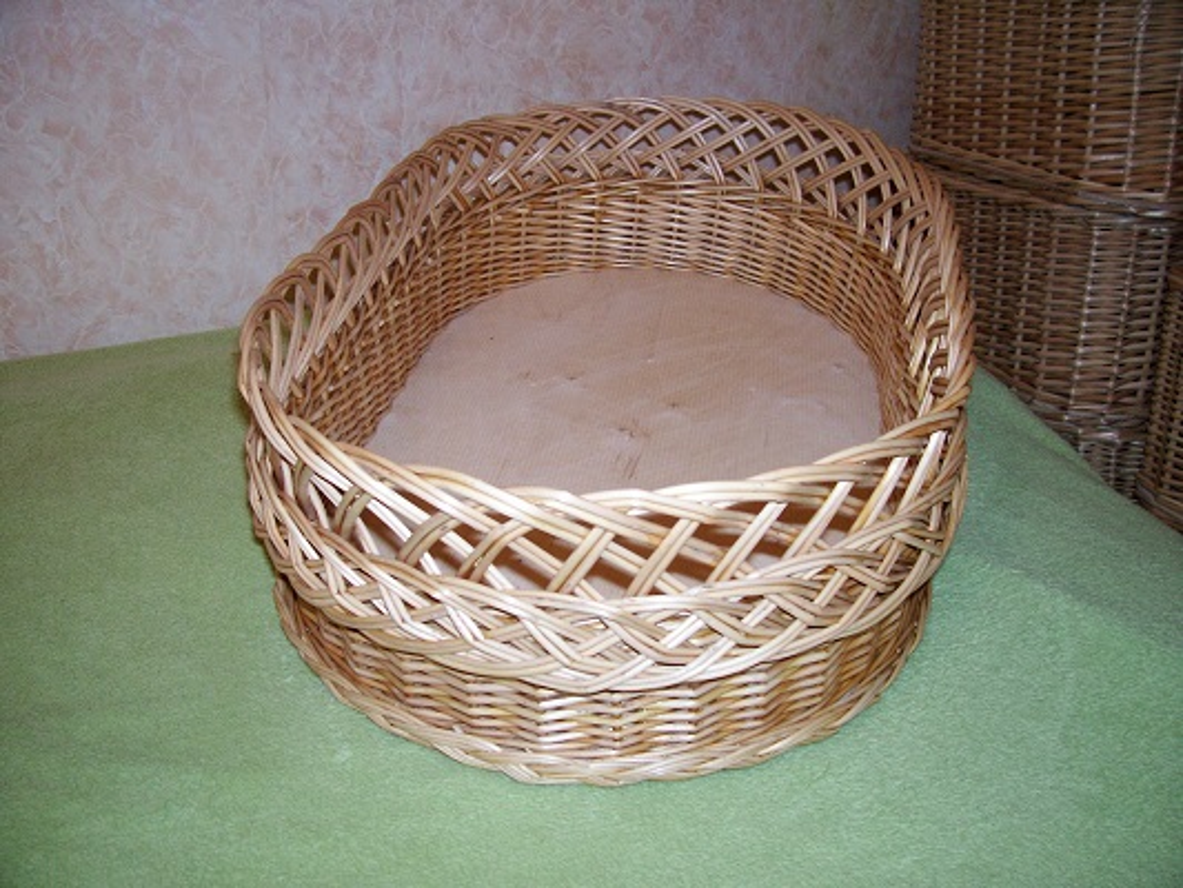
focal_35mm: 34
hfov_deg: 53.9
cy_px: 444
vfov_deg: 41.8
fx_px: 1162
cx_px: 592
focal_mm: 5.6
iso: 80
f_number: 2.7
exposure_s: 1/64
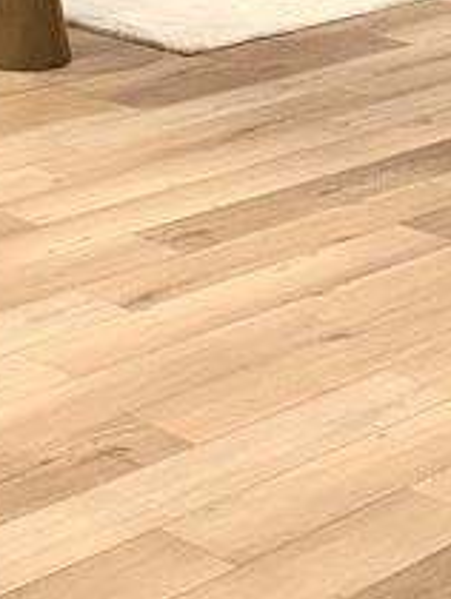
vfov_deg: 15.5
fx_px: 2028
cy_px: -311
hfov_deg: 11.6
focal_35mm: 117
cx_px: -408
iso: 50
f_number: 1.78
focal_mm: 6.76
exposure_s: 1/56
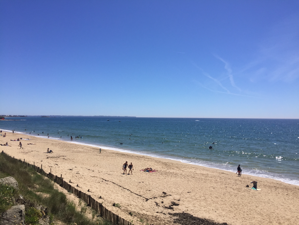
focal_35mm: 29
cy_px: 112
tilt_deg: +2.4
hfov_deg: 61.7
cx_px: 150
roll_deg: -0.4
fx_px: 250
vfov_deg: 48.2
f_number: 2.2
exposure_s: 1/3597
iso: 32
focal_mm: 4.15
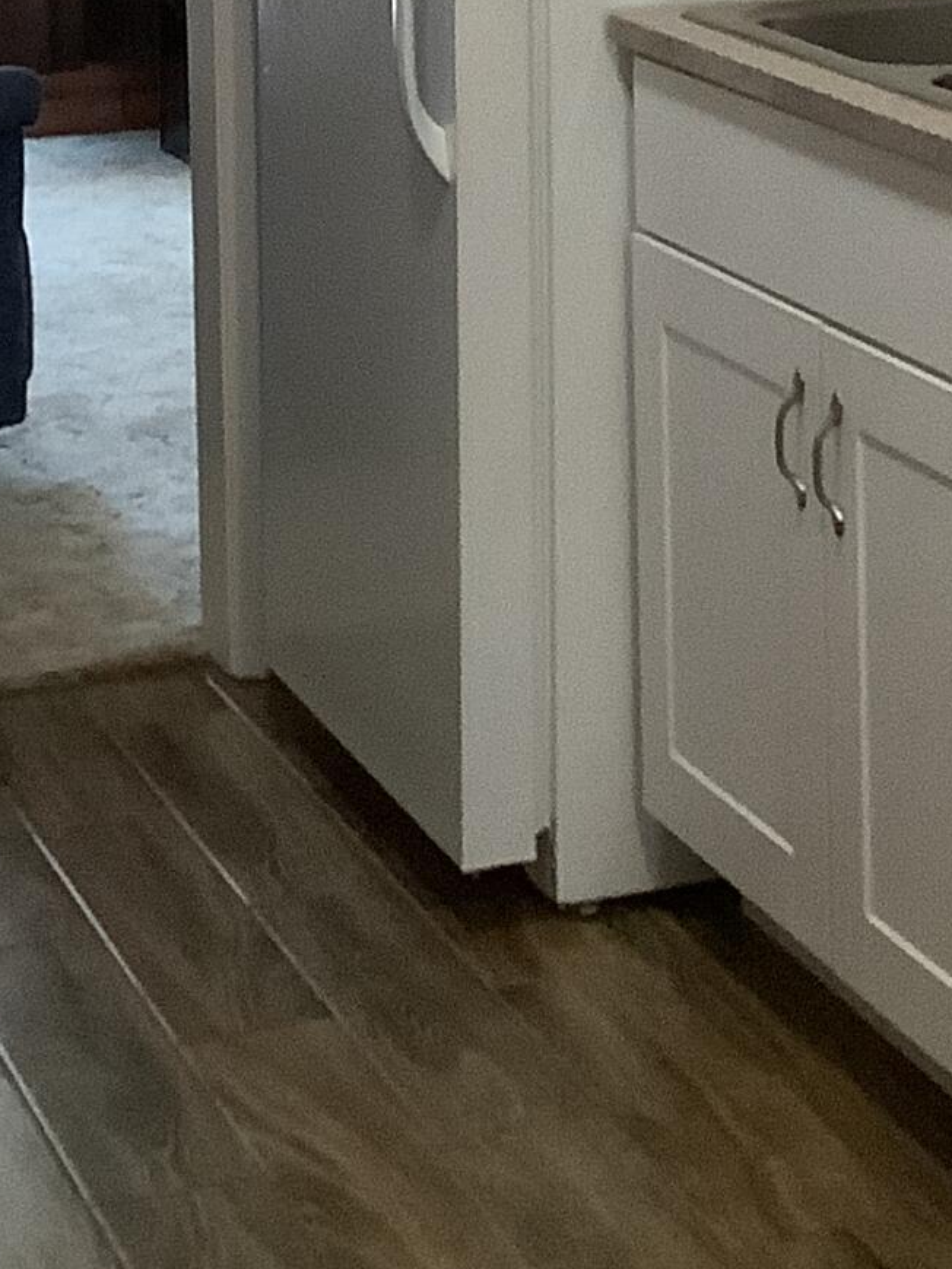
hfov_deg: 13.8
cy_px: -289
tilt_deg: -5.0
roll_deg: +1.1
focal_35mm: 107
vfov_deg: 17.4
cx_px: 788
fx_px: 3923
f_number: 2.4
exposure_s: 1/40
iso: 400
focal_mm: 3.3
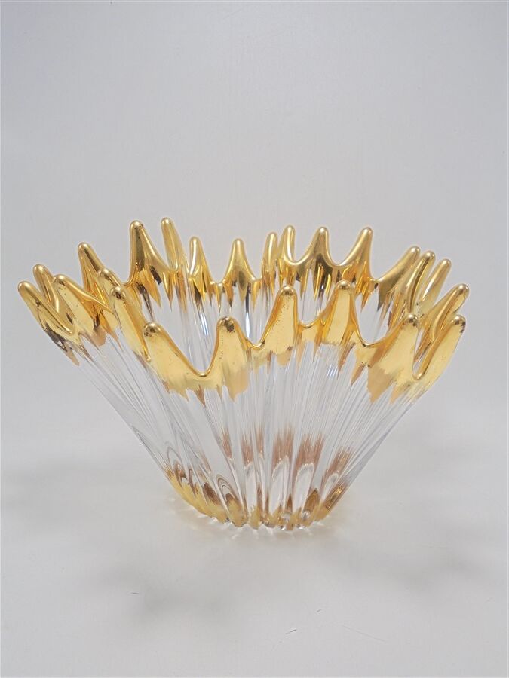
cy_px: 339
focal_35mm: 34
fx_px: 667
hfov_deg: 41.8
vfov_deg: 54.0
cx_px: 254
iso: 100
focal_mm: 6.1
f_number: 4
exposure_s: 1/60
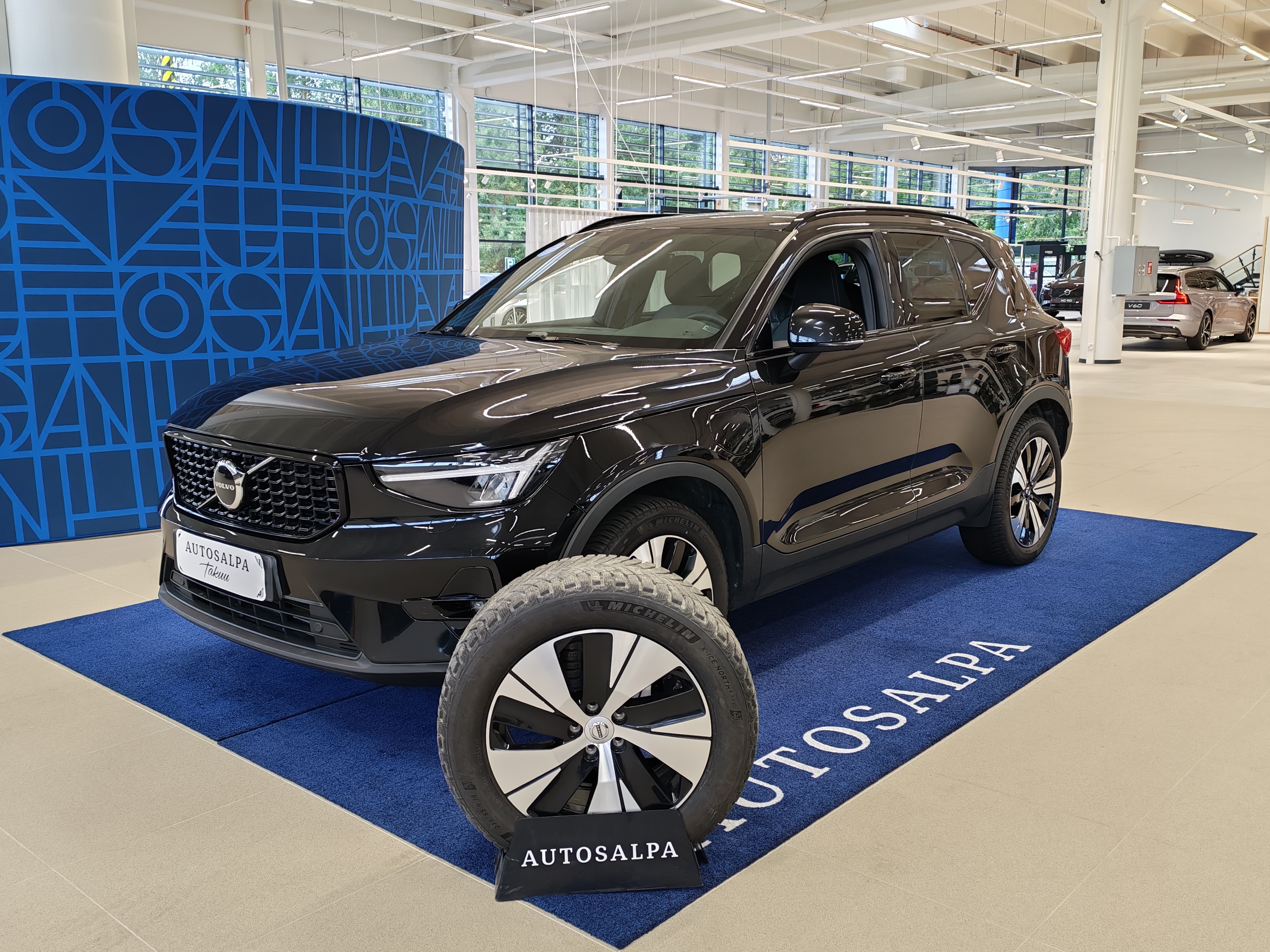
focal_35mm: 32
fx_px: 1174
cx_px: 635
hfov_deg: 56.8
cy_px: 476
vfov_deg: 44.2
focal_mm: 6.12
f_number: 1.9
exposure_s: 1/100
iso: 320
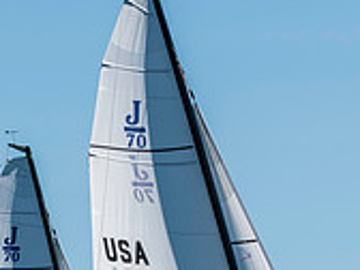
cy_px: 403
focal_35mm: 446
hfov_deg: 4.4
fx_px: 4638
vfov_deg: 3.3
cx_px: 35
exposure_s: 1/1600
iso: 160
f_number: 5
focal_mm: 120
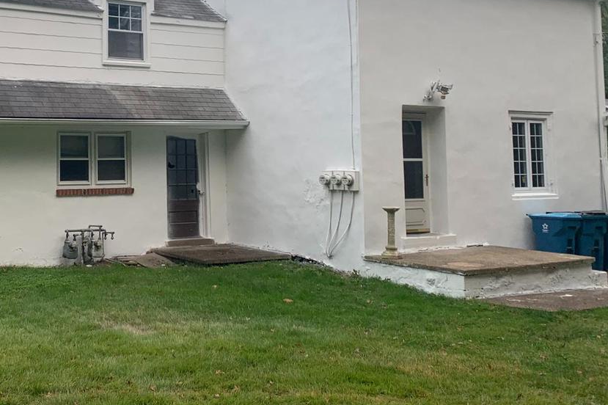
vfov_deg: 28.4
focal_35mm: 47
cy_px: 132
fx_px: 793
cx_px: 117
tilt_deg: -2.1
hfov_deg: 40.1
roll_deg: +2.5
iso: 25
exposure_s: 1/218
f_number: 1.8
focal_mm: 4.25
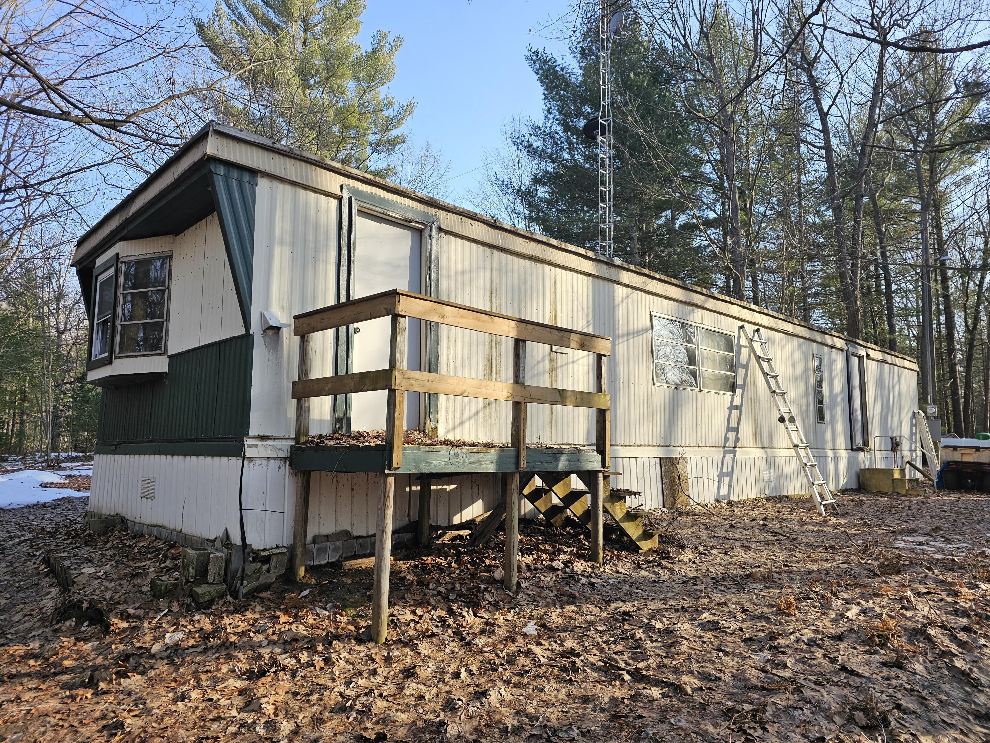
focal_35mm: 23
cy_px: 372
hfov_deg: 73.9
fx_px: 658
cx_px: 495
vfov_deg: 58.9
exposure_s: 1/400
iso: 20
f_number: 1.7
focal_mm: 6.3
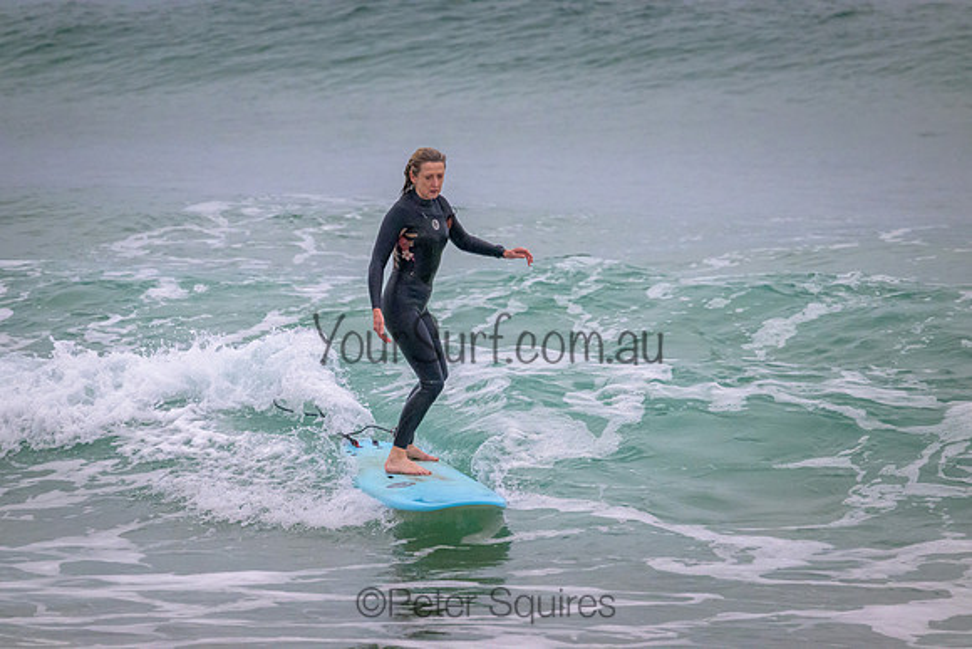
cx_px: 486
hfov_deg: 3.7
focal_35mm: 560
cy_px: 324
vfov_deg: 2.5
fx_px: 15123
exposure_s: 1/1250
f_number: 11
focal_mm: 560
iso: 6400
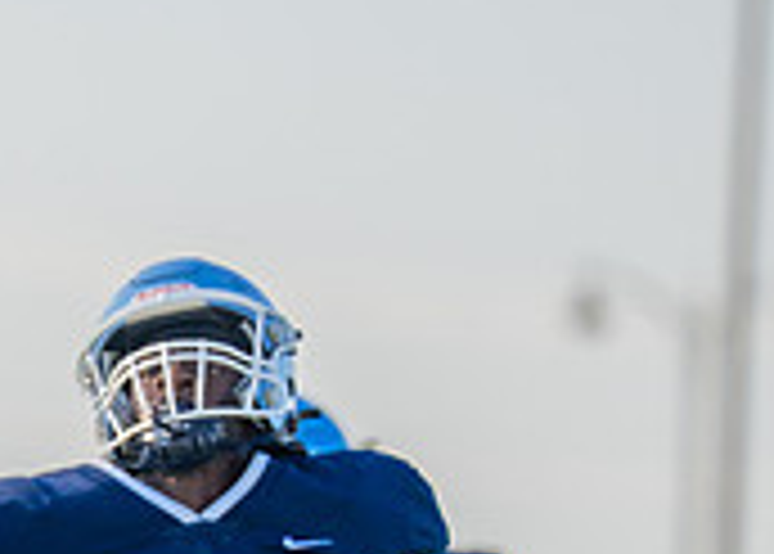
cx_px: -335
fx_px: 19792
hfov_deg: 2.2
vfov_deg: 1.6
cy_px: 731
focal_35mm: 900
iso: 320
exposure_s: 1/3200
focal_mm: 200
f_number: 2.8
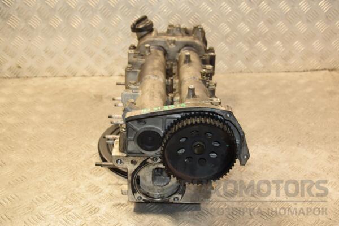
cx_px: 170
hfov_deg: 41.1
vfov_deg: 28.1
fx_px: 452
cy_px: 113
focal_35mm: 48
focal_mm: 32
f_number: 5
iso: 800
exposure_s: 1/125
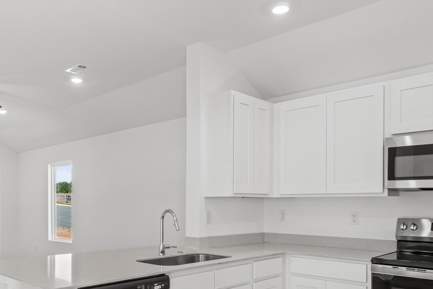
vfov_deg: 39.2
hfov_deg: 56.9
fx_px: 397
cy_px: 207
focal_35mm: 33
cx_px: 179
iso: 250
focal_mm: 12
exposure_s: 1/6
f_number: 9
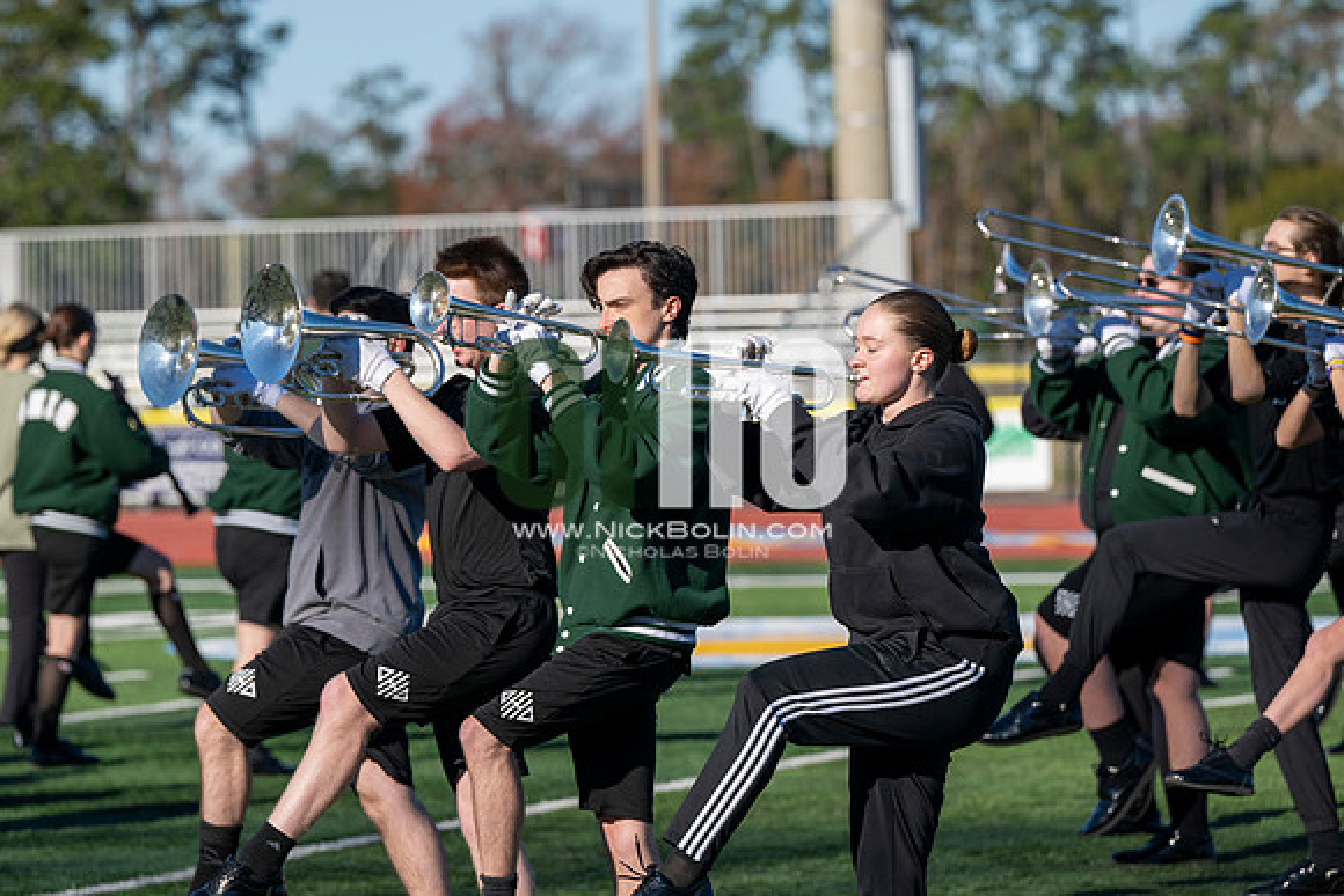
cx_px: 672
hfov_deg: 10.3
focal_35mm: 200
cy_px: 448
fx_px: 7468
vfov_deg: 6.9
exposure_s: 1/2000
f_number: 5
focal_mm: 200
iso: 250
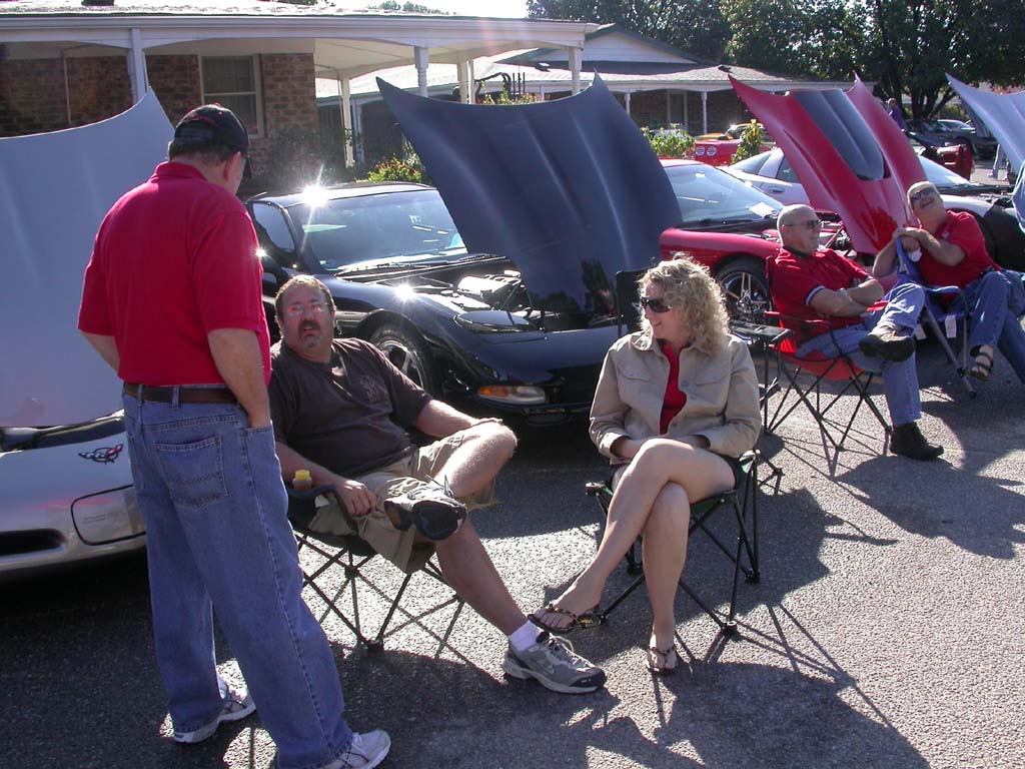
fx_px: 1125
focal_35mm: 38
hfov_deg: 49.0
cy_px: 384
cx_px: 512
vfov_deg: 37.7
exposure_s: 1/185
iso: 100
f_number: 6
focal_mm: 7.85
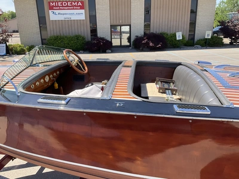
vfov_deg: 48.2
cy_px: 90
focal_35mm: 29
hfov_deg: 61.7
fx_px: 200
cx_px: 120
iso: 25
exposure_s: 1/804
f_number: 1.8
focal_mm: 3
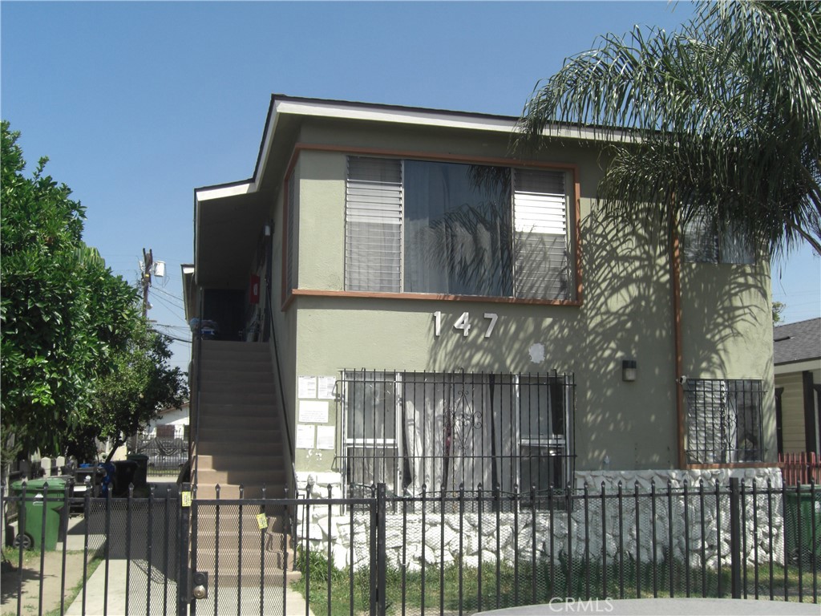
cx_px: 410
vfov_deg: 37.7
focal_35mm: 38
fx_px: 901
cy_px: 308
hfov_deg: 49.0
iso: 80
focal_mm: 7.9
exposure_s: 1/640
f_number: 4
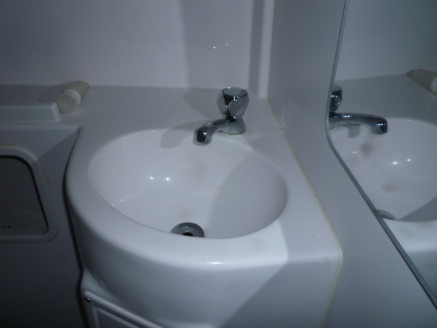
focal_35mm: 29
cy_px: 164
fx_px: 366
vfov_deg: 48.2
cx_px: 218
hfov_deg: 61.7
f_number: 3.3
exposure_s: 1/30
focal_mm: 5.2
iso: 100
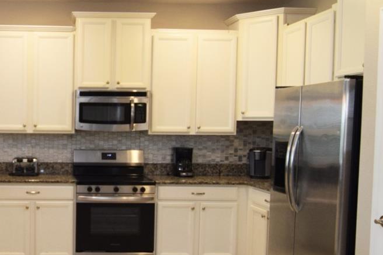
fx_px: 428
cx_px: 65
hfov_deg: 45.3
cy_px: 148
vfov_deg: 33.1
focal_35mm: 40
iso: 720
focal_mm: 11
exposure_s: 1/60
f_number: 4
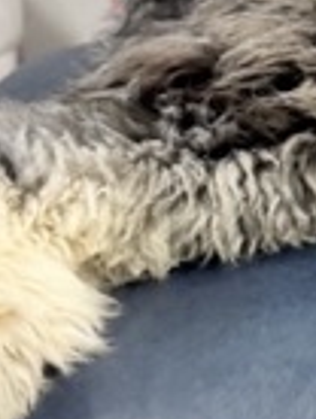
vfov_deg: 14.0
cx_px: 665
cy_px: 27
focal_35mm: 139
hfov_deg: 9.8
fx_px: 1687
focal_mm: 6.86
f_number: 1.78
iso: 200
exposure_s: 1/120
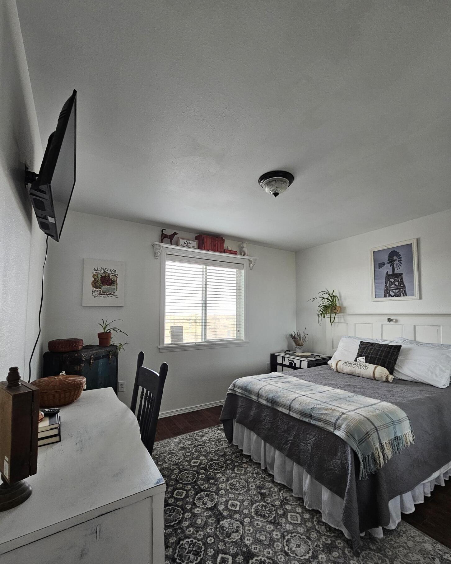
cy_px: 299
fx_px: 234
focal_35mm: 14
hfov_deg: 87.9
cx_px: 233
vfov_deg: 100.6
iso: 100
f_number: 2.2
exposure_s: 1/60
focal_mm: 2.2
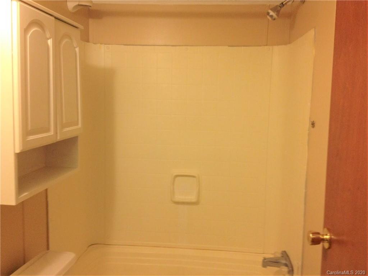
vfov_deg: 40.7
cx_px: 184
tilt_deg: -8.0
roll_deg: +0.6
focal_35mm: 35
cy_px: 138
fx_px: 372
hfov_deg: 52.6
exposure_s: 1/20
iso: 160
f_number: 2.4
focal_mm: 4.28
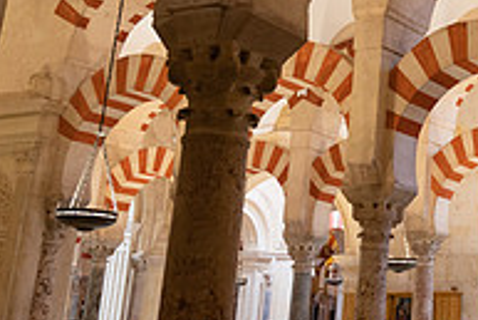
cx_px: 575
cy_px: 21
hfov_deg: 25.2
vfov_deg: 18.6
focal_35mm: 72
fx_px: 957
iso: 640
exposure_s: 1/13
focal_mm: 24
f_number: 4
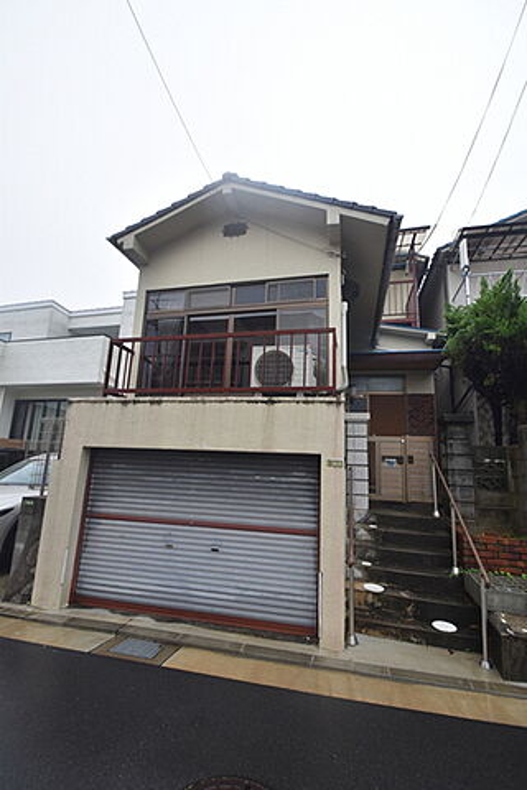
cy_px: 395
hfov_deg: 77.3
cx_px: 264
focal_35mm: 15
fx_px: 329
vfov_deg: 100.4
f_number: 5.6
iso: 200
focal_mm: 10
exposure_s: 1/250
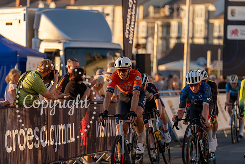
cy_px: 82
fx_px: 1361
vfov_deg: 6.9
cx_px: 122
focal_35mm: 200
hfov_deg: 10.3
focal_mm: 200
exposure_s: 1/1000
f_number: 3.5
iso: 200
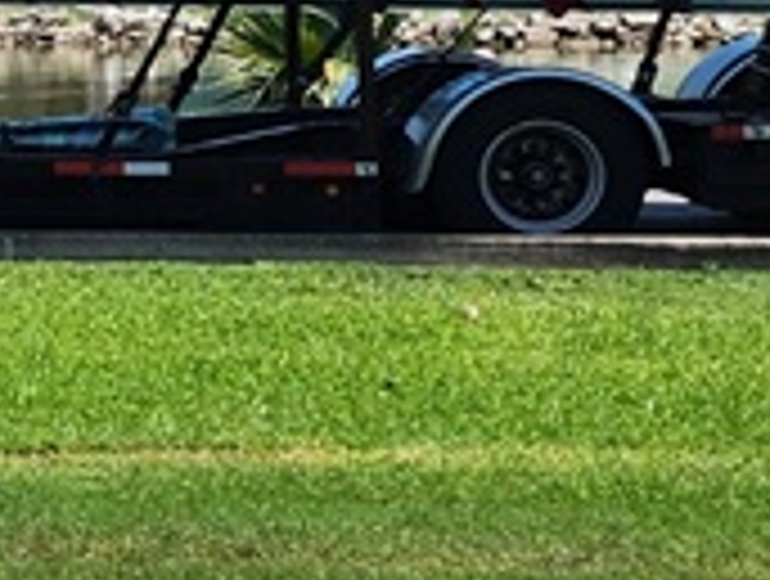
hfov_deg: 10.4
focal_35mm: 161
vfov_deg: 9.2
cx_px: -1121
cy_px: 63
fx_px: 3589
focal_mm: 6.4
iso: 12
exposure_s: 1/1272
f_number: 1.8
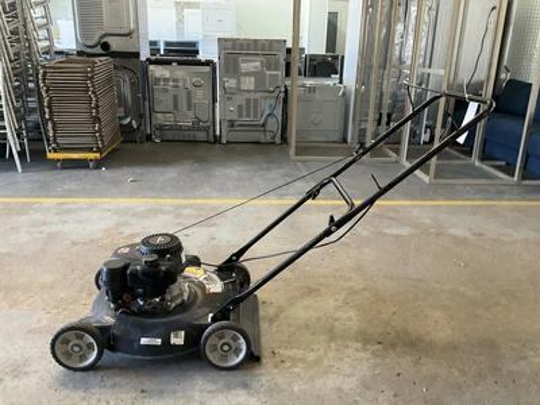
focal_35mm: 29
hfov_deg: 61.7
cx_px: 270
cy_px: 202
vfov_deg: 48.2
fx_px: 452
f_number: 1.8
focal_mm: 3
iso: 200
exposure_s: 1/60
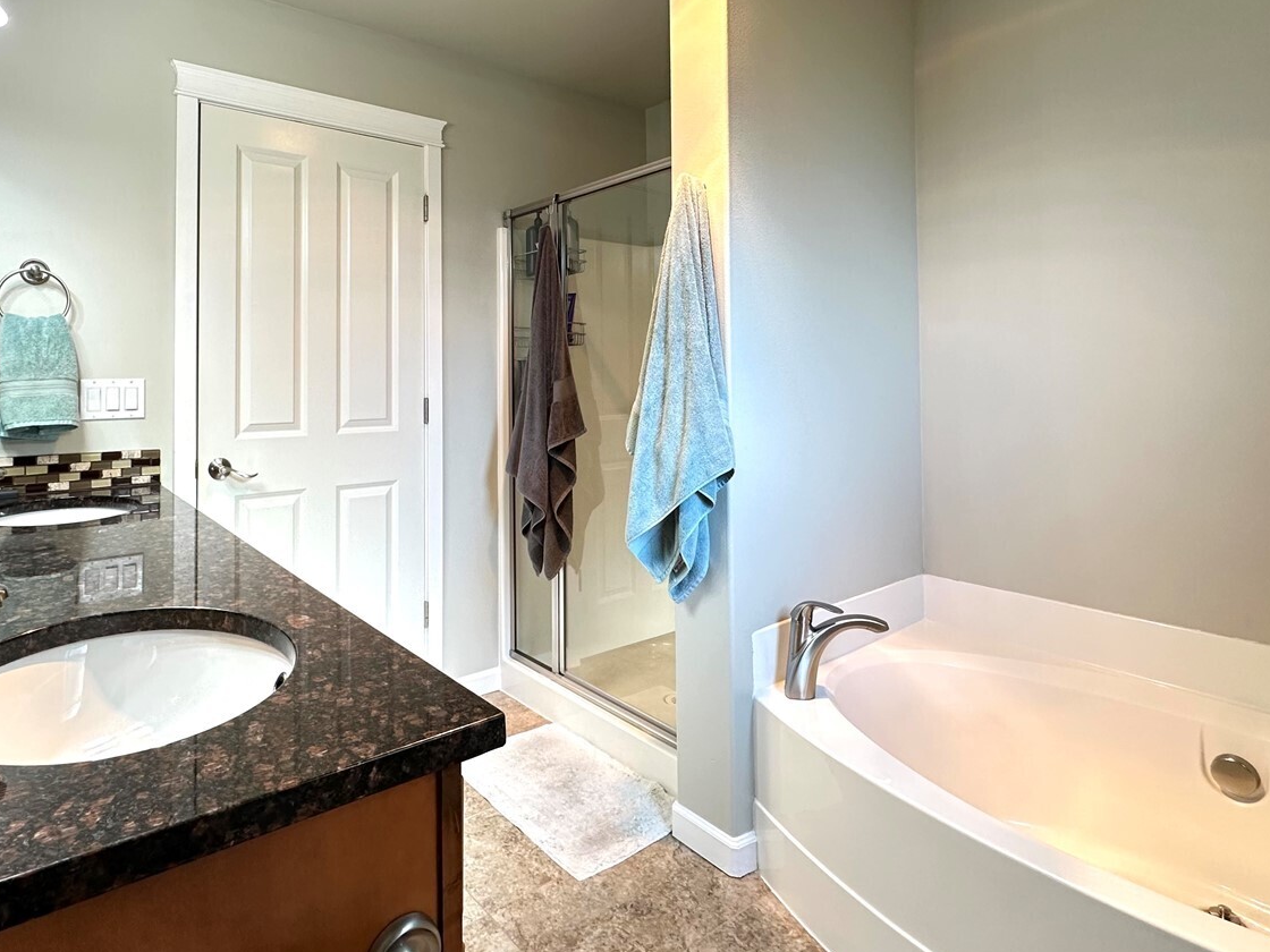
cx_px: 539
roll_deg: +0.4
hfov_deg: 81.2
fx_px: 734
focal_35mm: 20
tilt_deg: +1.5
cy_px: 359
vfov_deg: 65.0
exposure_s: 1/60
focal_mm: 2.22
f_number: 2.2
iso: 200
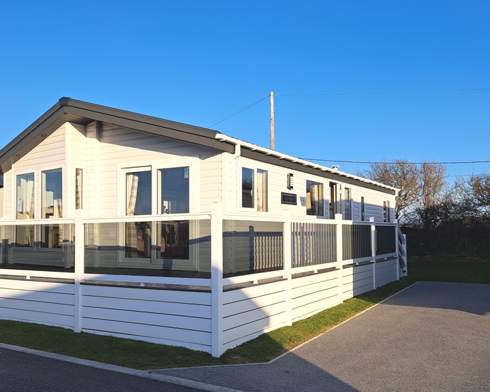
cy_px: 216
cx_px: 216
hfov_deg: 55.5
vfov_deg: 45.7
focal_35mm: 32
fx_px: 464
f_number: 1.8
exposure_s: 1/1112
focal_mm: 5.23
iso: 50
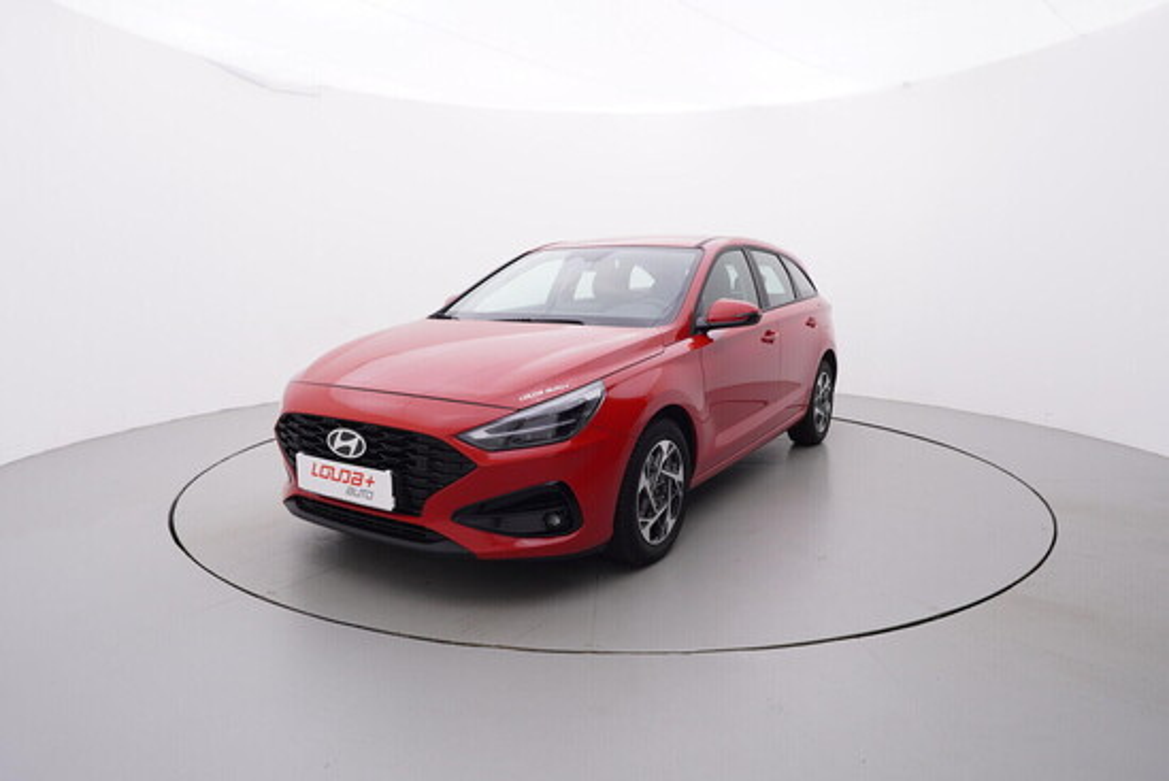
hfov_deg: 77.3
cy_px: 390
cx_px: 584
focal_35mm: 22
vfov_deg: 56.2
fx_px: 731
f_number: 5
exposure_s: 1/80
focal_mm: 15
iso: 200
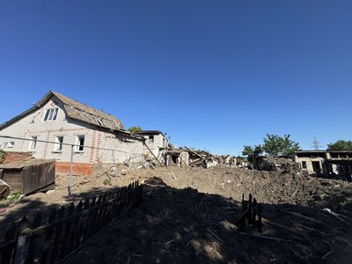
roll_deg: -1.0
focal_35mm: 14
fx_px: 142
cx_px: 176
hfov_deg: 102.1
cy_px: 132
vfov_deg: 85.7
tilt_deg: +12.8
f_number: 2.2
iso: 50
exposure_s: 1/2083
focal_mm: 2.22
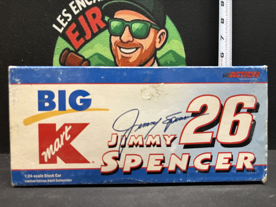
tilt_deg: -2.2
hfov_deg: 67.3
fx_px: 207
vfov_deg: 53.1
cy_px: 104
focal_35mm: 26
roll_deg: +0.7
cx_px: 138
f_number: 1.6
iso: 250
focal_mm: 5.96
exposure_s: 1/60
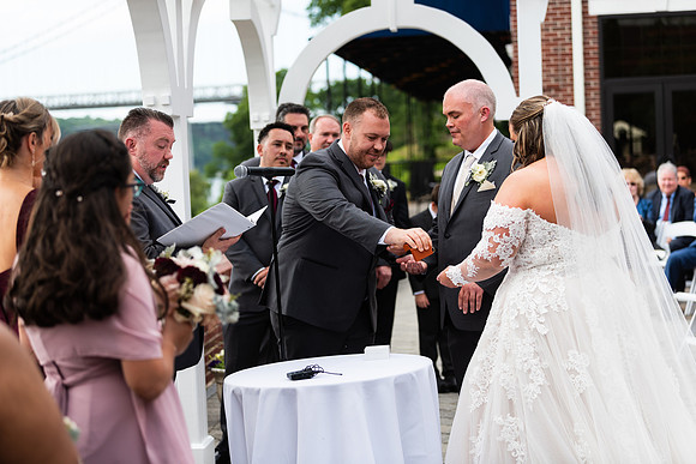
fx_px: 1354
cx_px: 348
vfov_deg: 19.5
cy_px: 232
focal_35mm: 70
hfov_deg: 28.8
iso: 64
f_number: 2.8
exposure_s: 1/640
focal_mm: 70
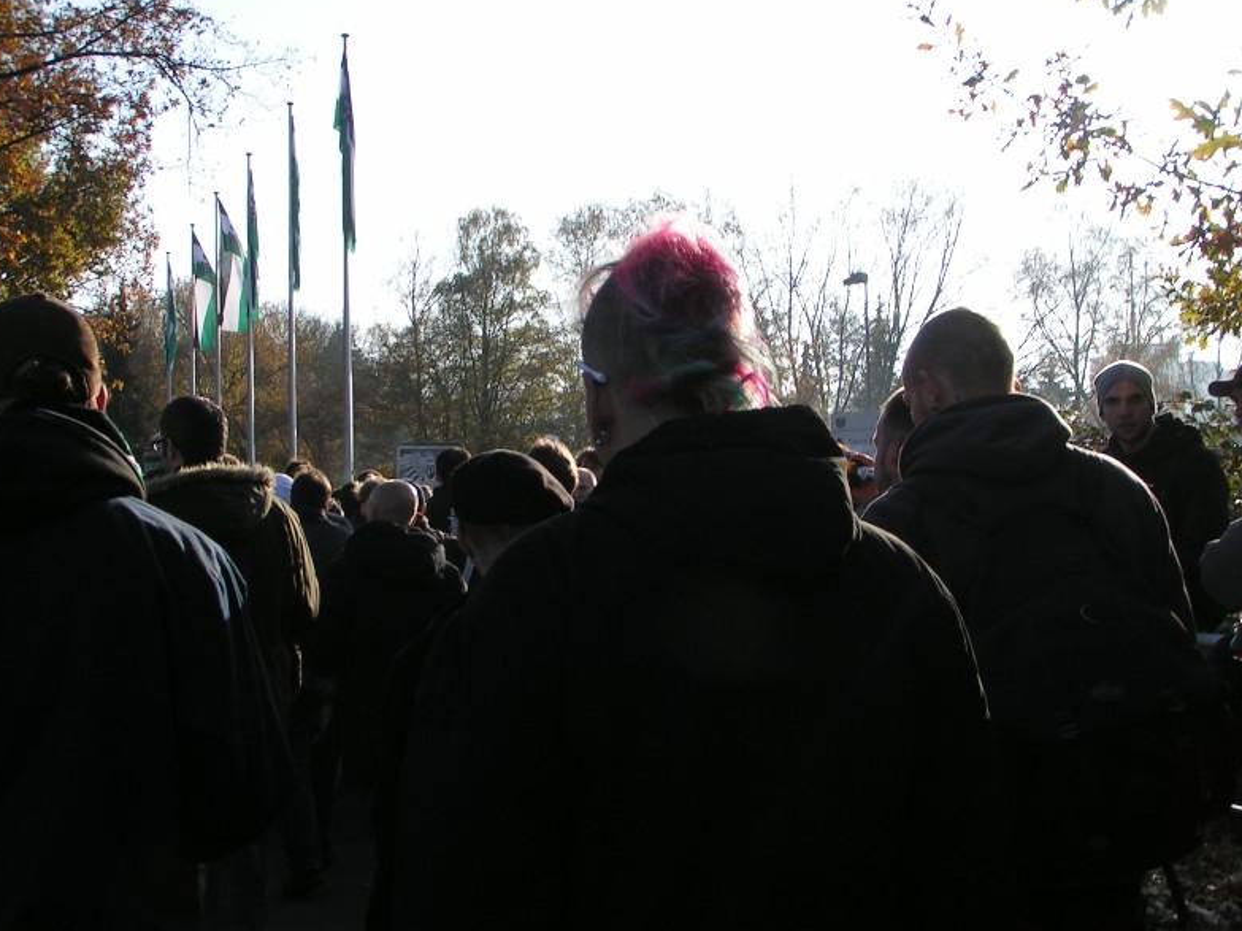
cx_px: 611
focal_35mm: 46
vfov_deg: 31.5
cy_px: 458
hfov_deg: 41.2
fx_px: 1650
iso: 50
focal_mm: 6.9
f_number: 5.6
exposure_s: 1/320
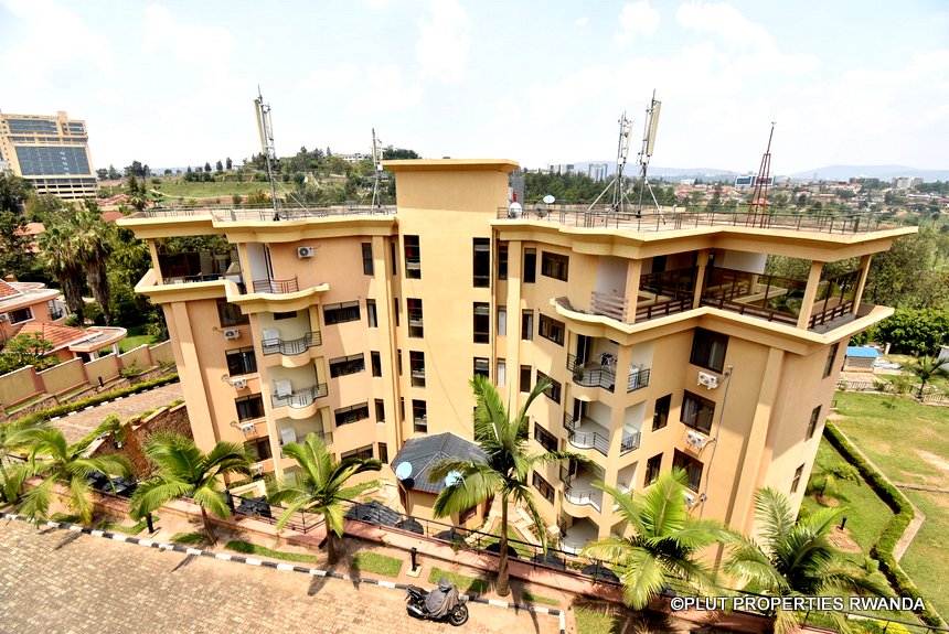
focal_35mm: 15
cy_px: 317
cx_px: 474
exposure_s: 1/125
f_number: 8
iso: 100
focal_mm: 10
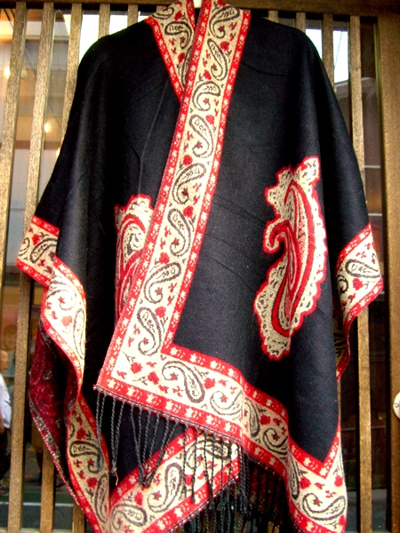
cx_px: 200
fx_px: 585
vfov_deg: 49.0
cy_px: 266
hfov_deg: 37.7
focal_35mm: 38
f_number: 2.8
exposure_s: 1/80
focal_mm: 7.9
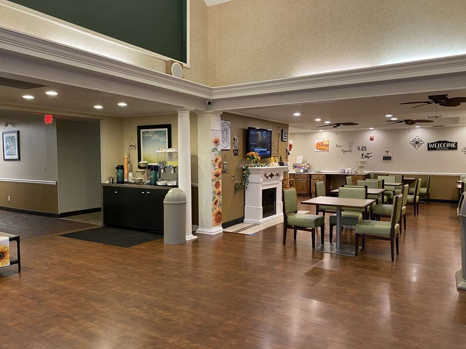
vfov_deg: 53.1
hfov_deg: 67.3
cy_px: 174
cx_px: 233
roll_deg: +0.1
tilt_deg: -3.1
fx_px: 350
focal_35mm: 26
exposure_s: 1/60
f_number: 1.8
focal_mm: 4.25
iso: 320
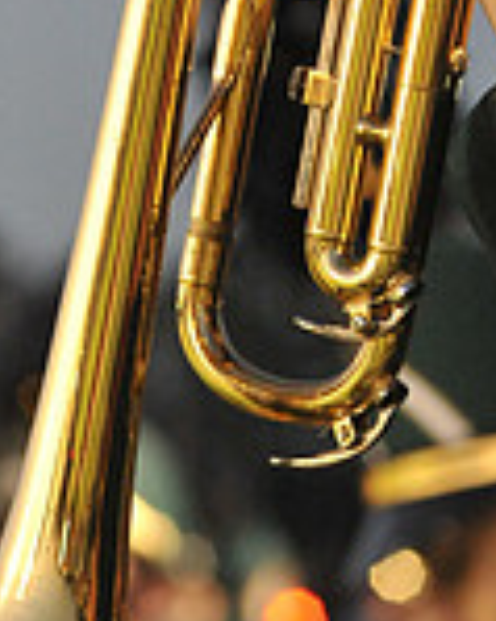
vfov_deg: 6.4
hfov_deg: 5.3
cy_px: 1179
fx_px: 5382
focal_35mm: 293
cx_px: 50
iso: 5000
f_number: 5.6
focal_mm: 80
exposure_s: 1/125
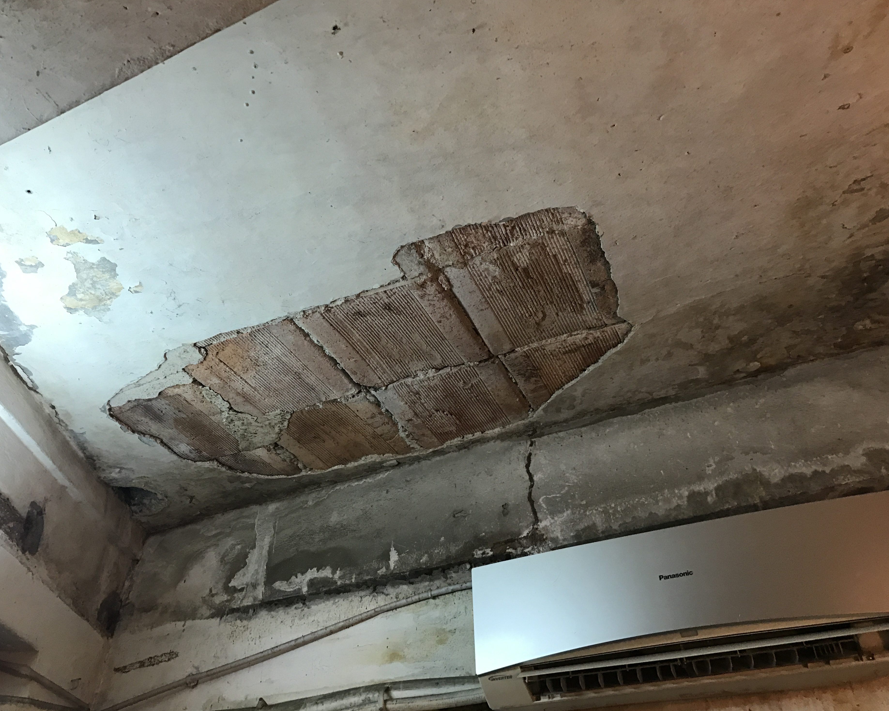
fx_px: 789
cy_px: 352
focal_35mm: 30
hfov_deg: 58.7
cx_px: 422
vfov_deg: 48.5
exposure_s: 1/25
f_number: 1.8
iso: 40
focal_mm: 3.99
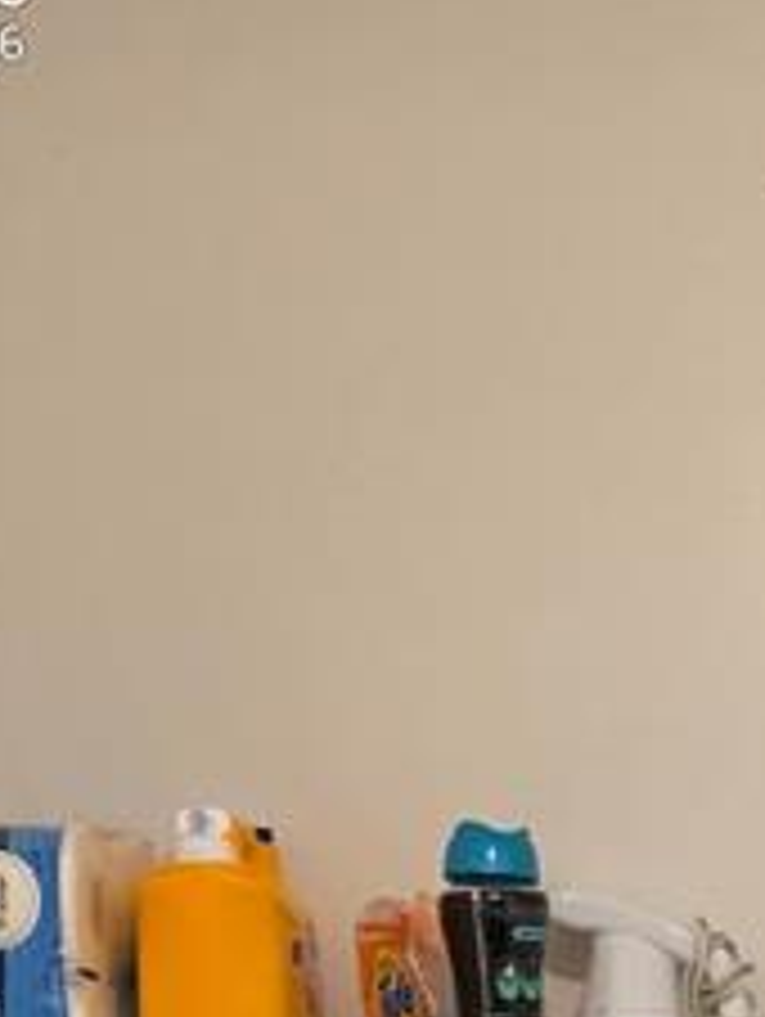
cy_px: 1566
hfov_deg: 18.3
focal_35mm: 78
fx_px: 2294
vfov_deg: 20.9
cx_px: 830
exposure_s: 1/120
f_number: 1.4
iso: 500
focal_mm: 6.5
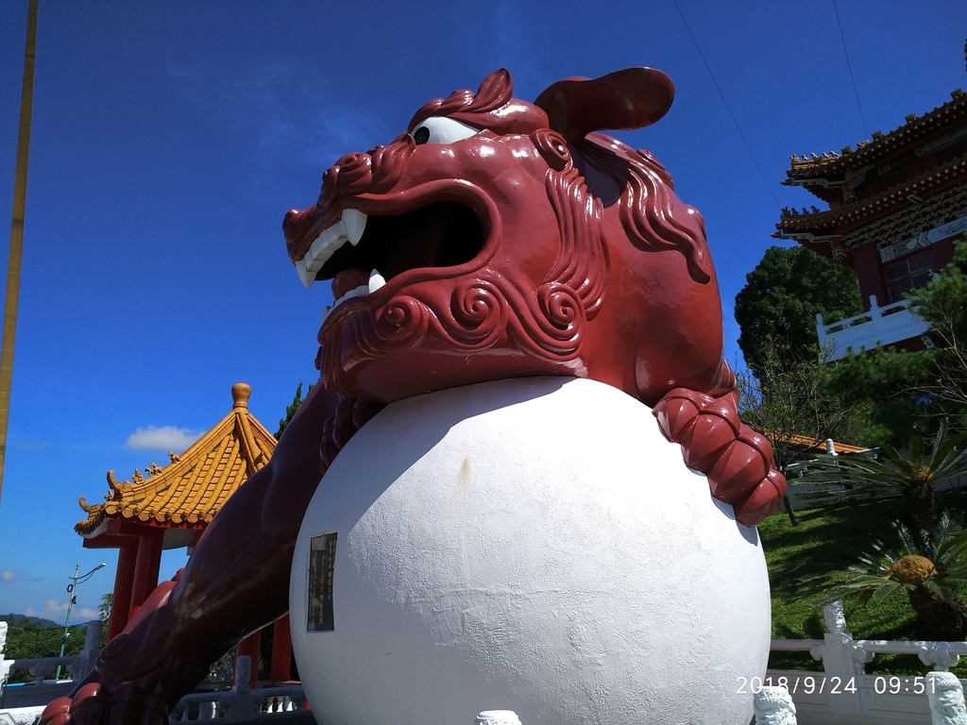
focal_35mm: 22
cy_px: 362
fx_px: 615
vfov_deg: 61.1
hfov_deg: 76.4
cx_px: 484
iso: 125
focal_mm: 3.81
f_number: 2.2
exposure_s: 1/1642
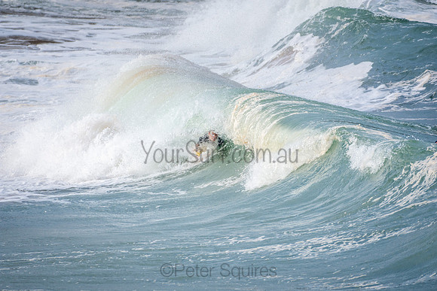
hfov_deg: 2.7
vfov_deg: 1.8
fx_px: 9106
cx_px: 218
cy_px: 146
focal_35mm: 750
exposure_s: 1/1000
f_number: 5.6
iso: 200
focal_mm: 500
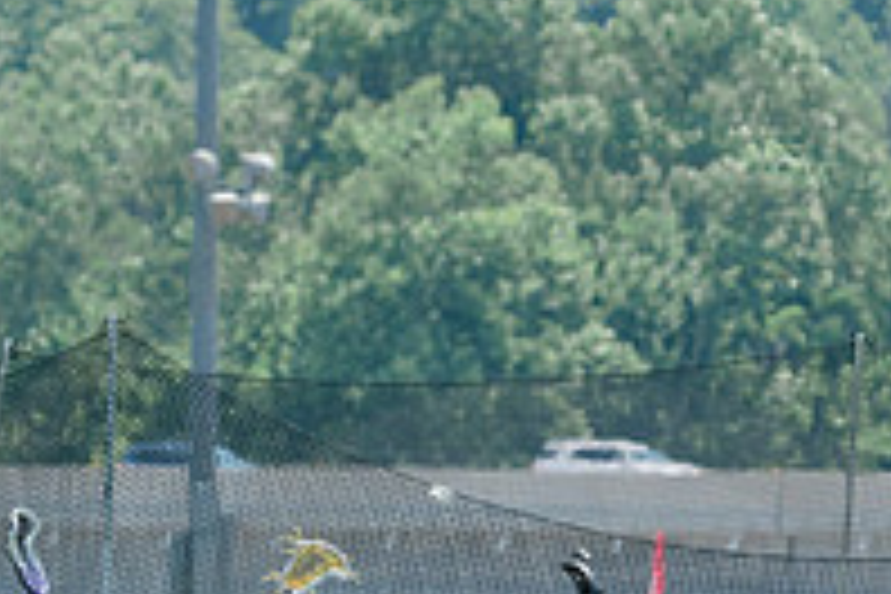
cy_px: 835
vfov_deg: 1.6
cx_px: -57
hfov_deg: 2.3
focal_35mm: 886
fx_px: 21927
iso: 400
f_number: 5
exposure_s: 1/1600
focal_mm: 200
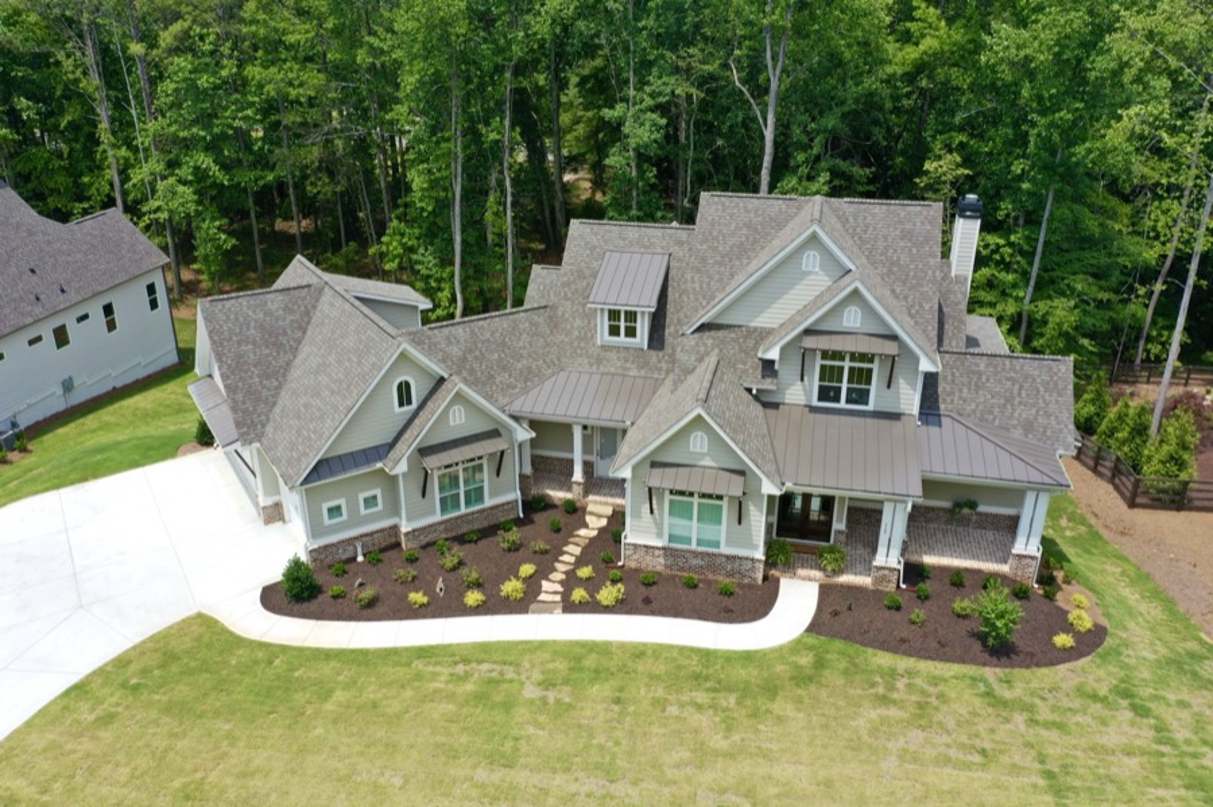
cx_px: 606
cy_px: 404
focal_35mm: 28
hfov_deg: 65.5
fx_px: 943
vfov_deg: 46.4
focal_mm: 10.26
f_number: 6.3
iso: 100
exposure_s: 1/240
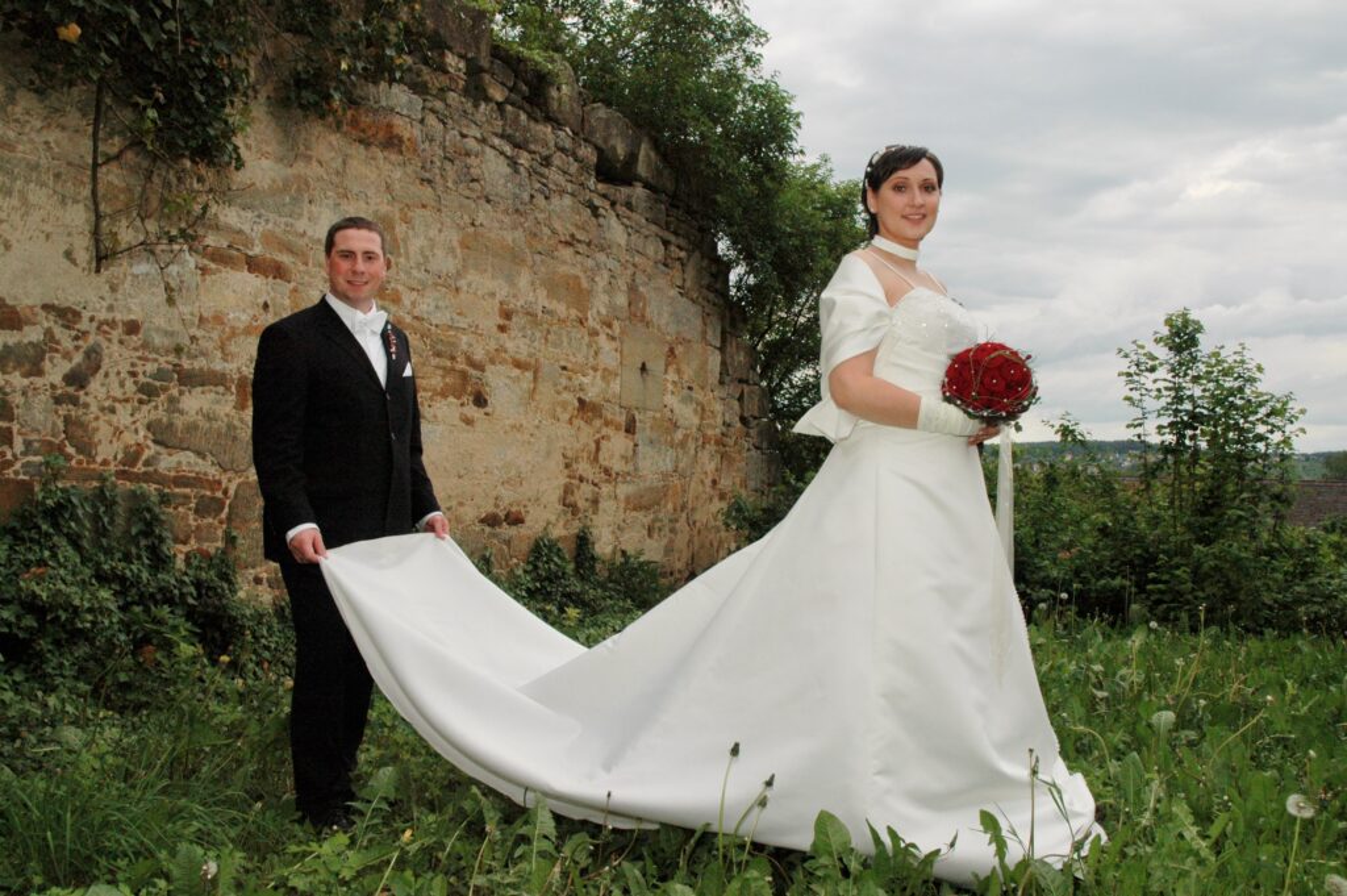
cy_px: 448
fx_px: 1234
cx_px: 674
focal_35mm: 33
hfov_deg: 57.3
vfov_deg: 39.9
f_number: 10
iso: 500
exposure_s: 1/400
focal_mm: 22
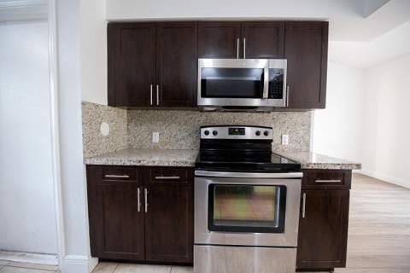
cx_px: 205
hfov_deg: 104.3
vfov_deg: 81.2
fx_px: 159
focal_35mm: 14
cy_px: 136
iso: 10000
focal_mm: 14
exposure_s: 1/50
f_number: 4
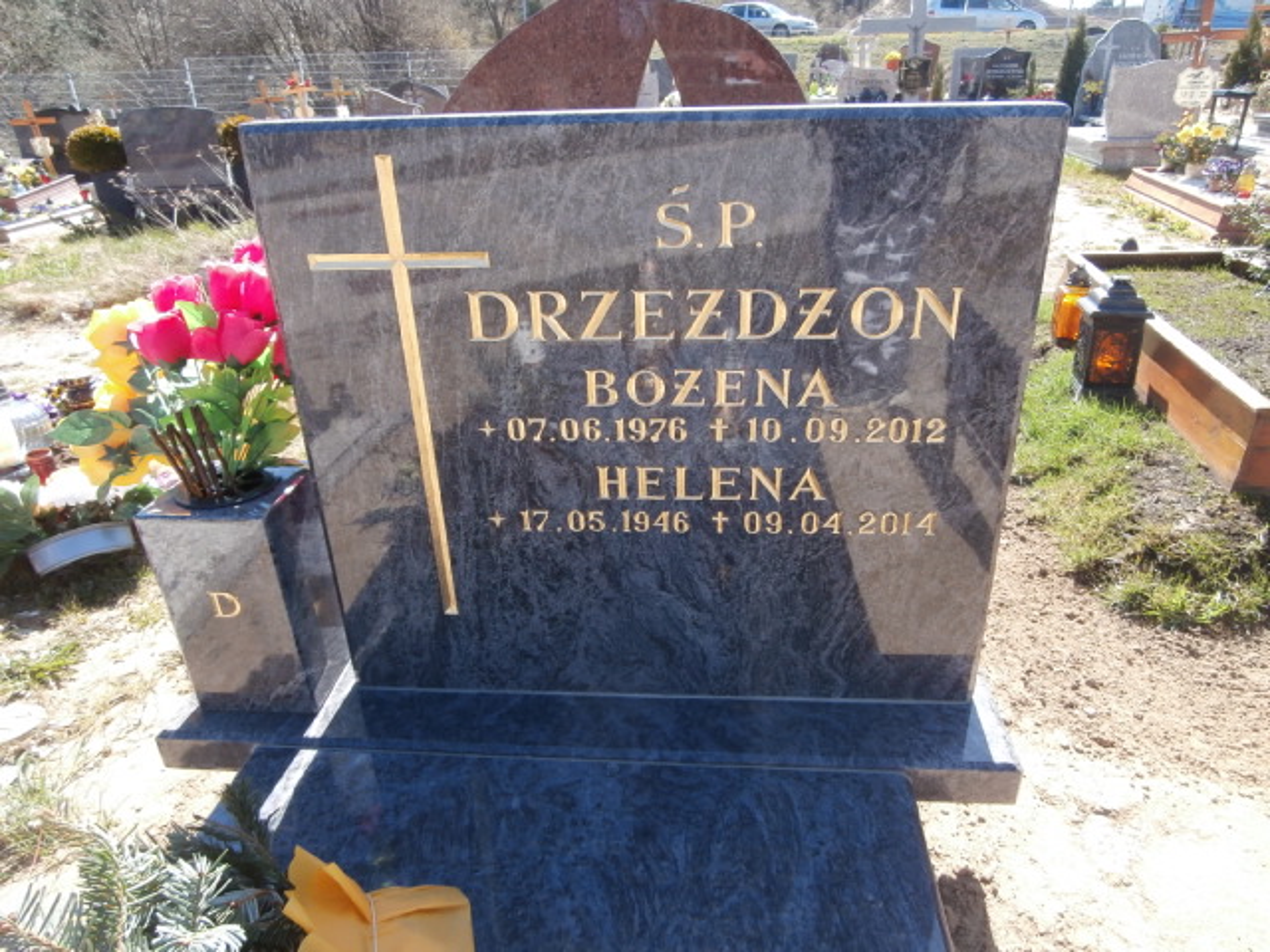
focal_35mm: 24
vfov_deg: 56.8
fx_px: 881
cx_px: 635
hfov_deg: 71.6
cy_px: 476
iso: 100
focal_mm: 4.2
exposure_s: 1/250
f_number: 3
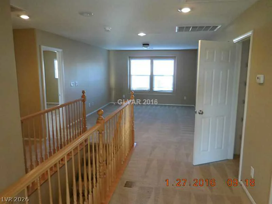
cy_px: 102
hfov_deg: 69.4
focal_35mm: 25
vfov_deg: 54.9
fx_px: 196
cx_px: 136
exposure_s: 1/30
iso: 320
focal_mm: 4.5
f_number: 3.3
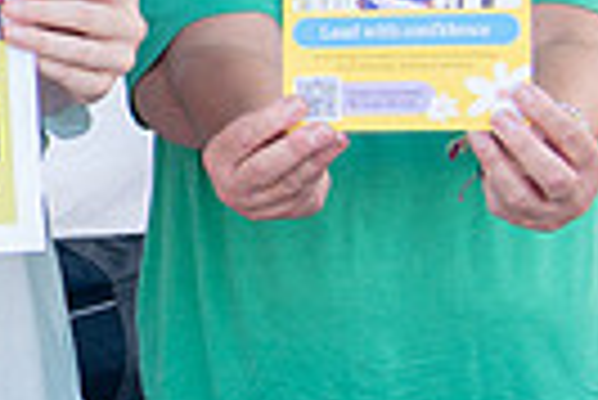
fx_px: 2993
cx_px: -324
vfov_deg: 7.6
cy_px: 13
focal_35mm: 180
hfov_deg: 10.9
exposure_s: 1/250
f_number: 4
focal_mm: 31
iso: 500
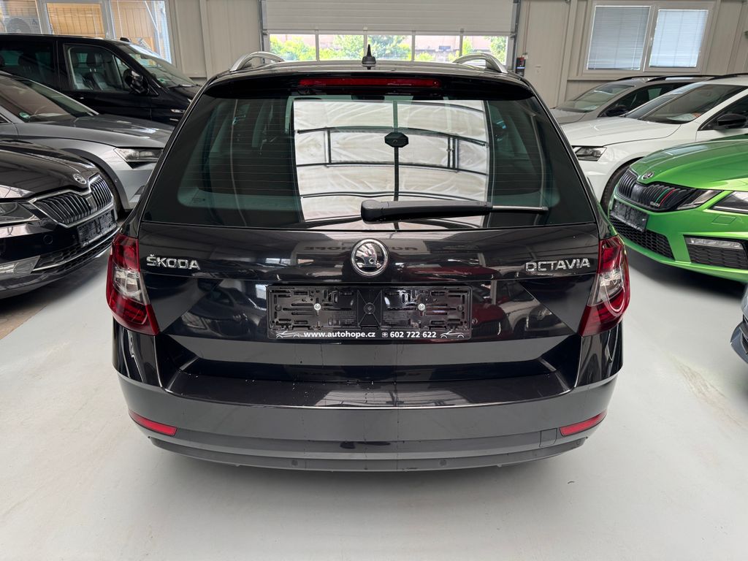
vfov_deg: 56.8
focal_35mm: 24
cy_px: 280
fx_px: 519
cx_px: 374
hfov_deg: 71.6
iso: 125
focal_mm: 6.76
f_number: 1.78
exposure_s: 1/121
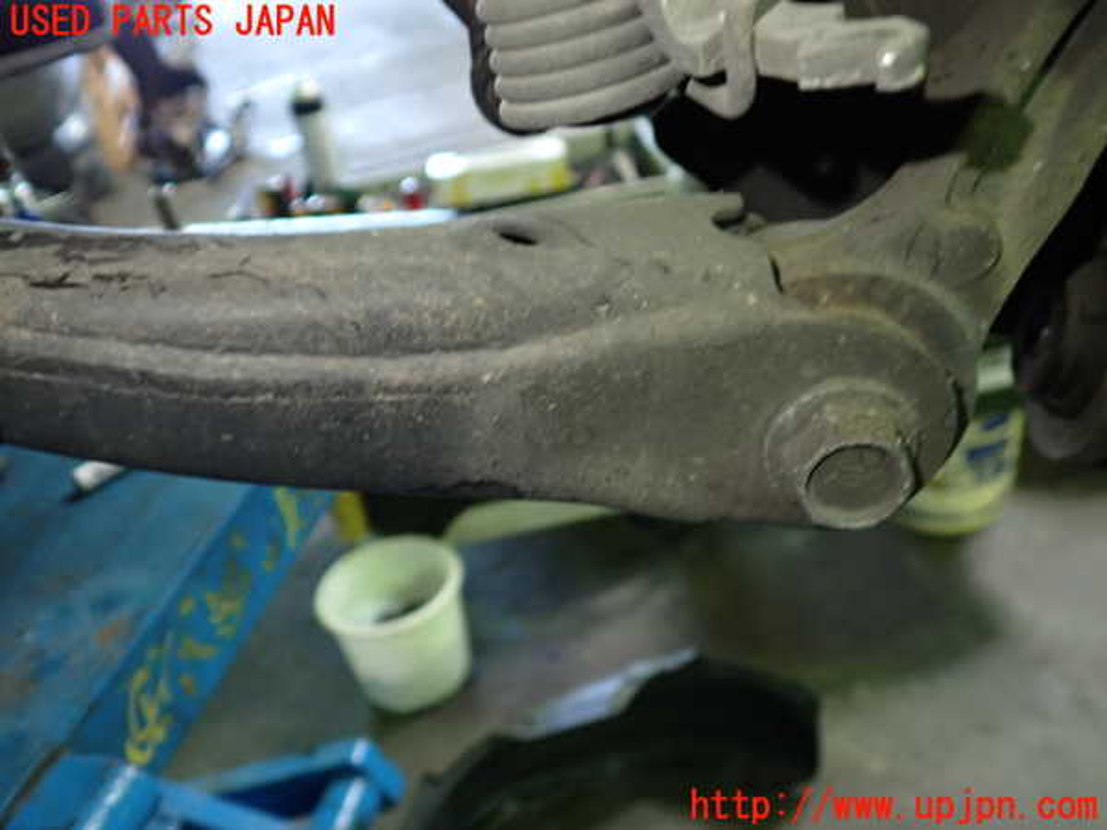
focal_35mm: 30
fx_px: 959
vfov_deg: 46.8
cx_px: 554
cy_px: 415
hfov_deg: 60.0
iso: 250
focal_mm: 5.4
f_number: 2.3
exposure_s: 1/30
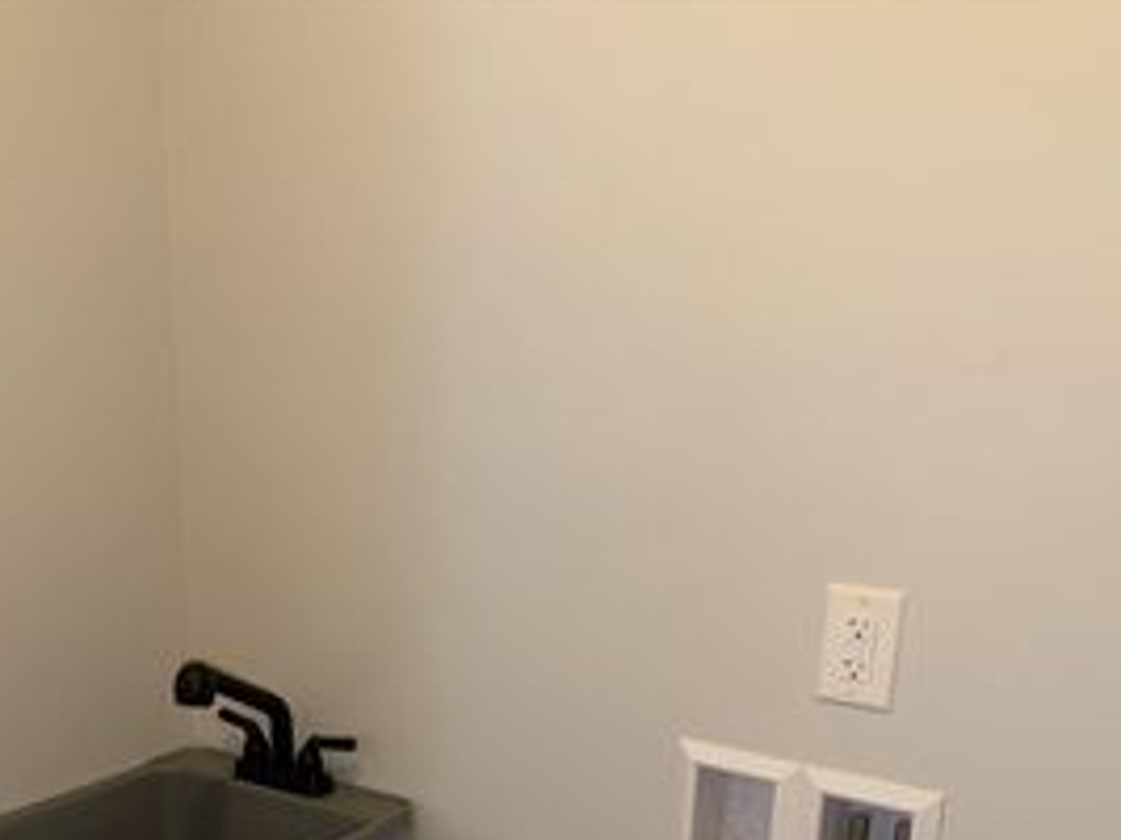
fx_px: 1457
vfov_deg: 30.6
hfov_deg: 41.3
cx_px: 332
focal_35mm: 45
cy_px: 766
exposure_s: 1/29
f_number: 1.78
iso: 50
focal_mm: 6.76
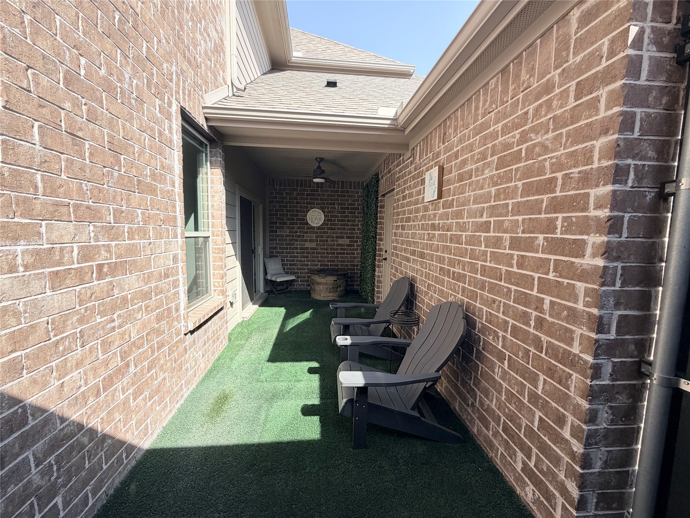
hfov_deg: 102.1
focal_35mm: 14
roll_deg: -1.2
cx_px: 345
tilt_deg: -5.2
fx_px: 279
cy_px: 259
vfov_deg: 85.7
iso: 40
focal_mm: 2.22
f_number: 2.2
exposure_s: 1/506
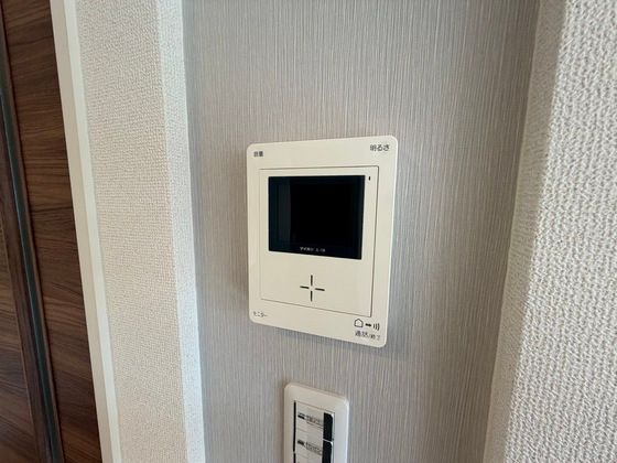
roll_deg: -0.1
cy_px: 232
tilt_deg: -7.2
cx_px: 308
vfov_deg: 85.7
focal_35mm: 14
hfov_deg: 102.1
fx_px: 250
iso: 125
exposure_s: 1/121
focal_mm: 2.22
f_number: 2.2
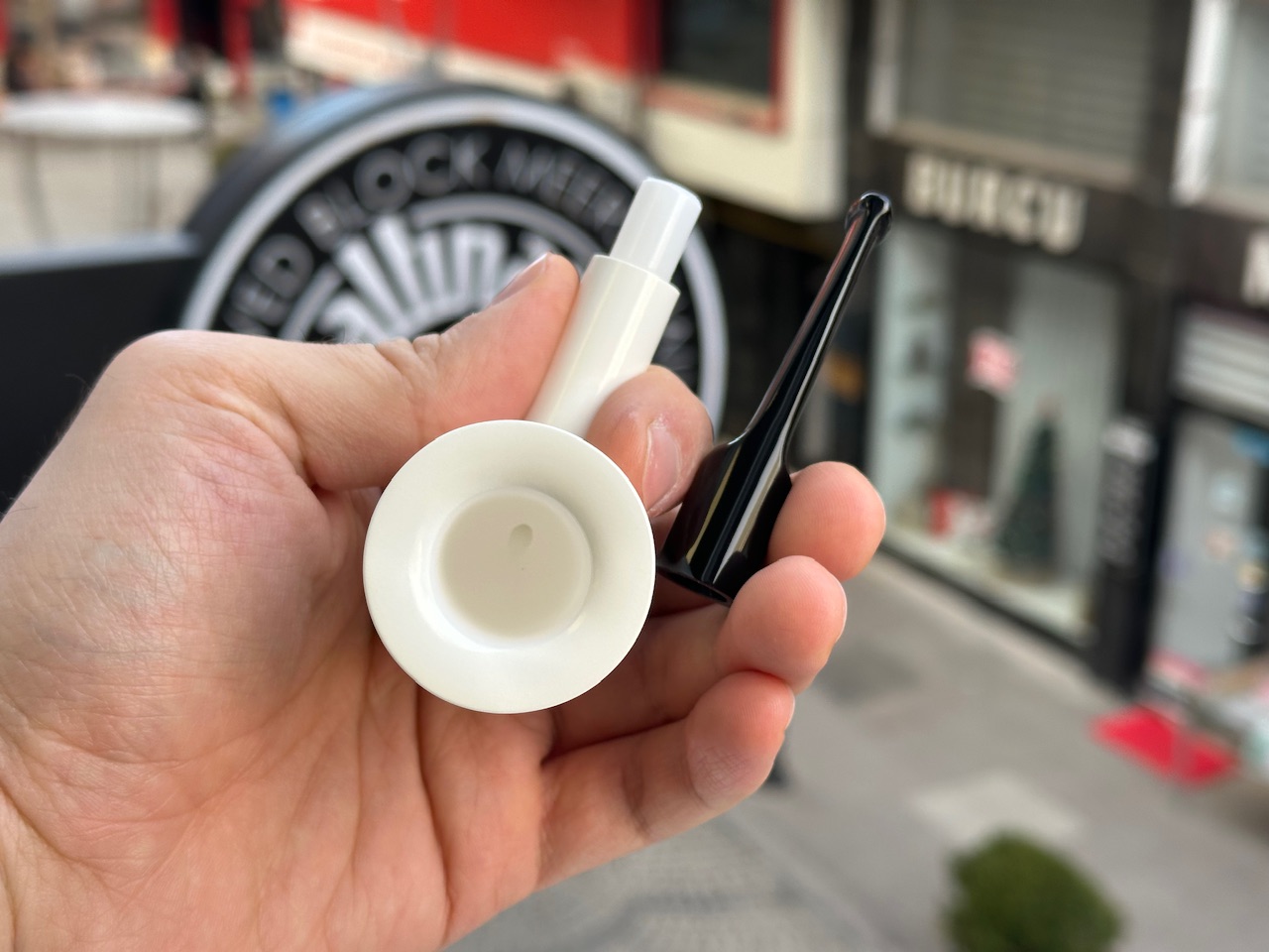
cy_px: 476
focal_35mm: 48
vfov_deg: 30.3
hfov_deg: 39.7
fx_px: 1760
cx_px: 634
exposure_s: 1/376
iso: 64
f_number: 1.78
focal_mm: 6.86
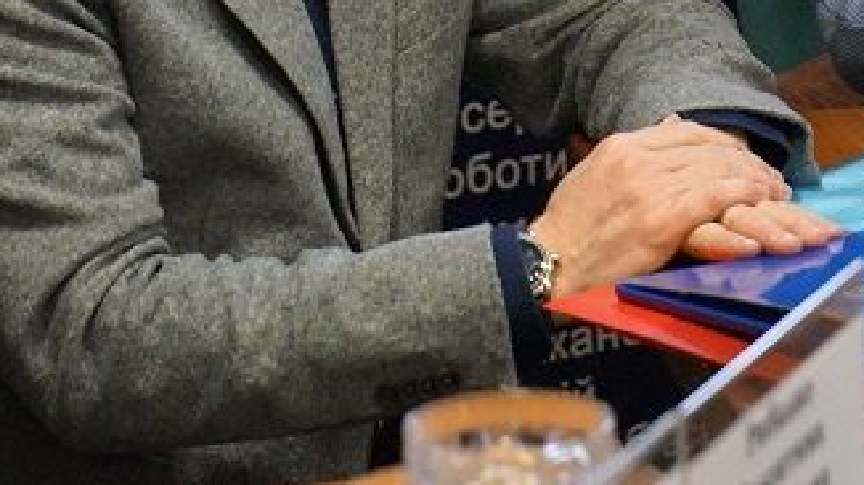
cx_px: 692
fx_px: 3824
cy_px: -81
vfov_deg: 7.2
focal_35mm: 167
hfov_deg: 12.8
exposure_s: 1/160
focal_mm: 65
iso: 6400
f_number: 5.6
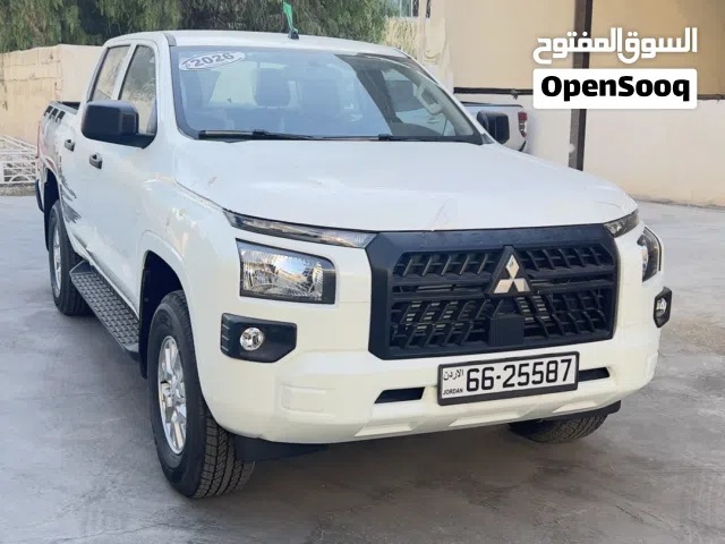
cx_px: 362
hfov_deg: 67.3
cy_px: 272
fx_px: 545
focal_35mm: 26
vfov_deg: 53.1
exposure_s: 1/180
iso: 40
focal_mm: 5.7
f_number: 1.5
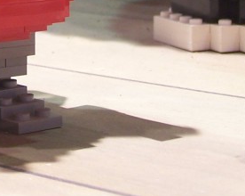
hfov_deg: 10.3
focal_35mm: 185
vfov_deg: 8.1
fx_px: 1340
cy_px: -148
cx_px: -26
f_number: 3
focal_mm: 8.5
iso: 80
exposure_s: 1/2
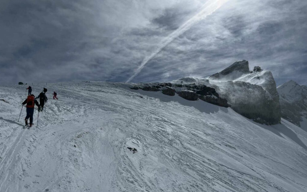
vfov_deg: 44.5
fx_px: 234
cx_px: 152
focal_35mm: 28
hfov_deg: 66.5
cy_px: 108
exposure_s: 1/20408
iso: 32
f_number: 1.6
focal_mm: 5.1
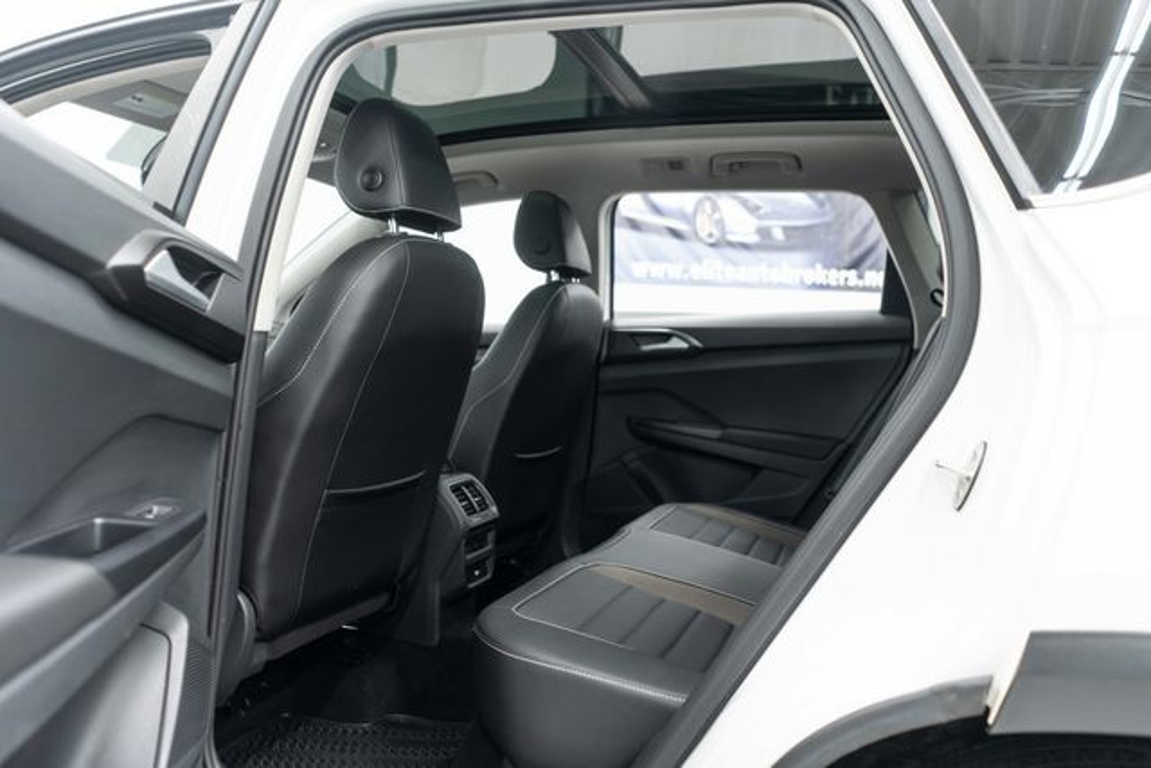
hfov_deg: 65.5
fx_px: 895
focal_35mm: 28
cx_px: 576
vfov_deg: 46.4
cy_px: 384
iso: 800
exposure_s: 1/40
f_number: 3.2
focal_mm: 28
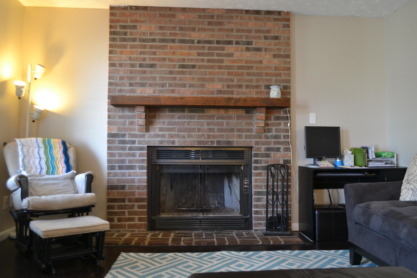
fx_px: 347
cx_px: 208
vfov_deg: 43.6
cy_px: 139
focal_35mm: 30
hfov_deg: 61.9
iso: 450
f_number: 3.8
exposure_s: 1/15
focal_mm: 20
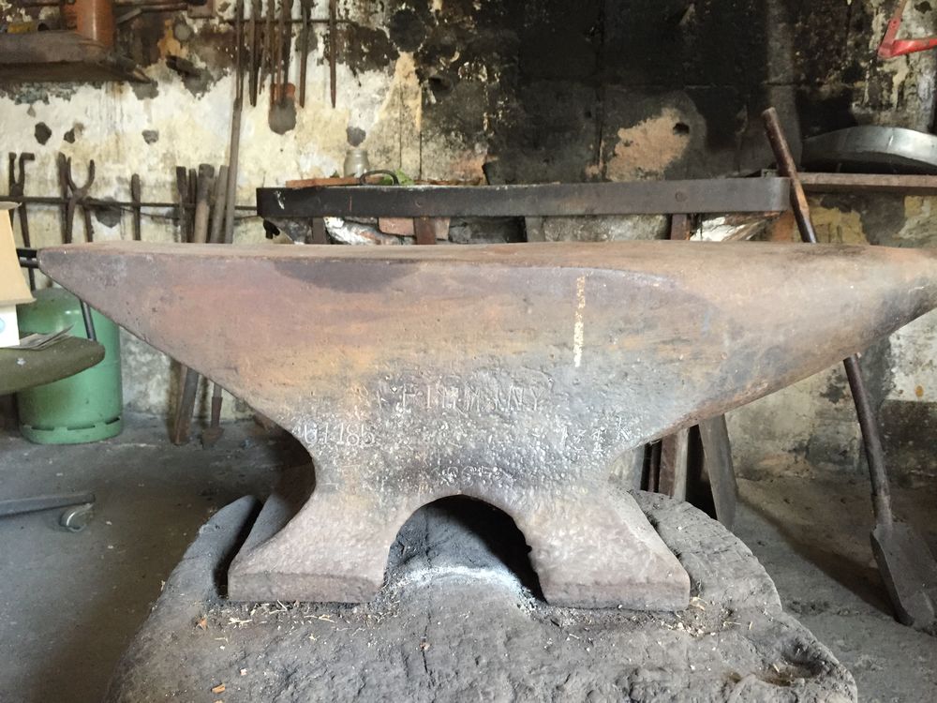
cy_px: 352
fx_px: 785
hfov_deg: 61.7
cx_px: 468
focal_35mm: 29
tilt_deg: -10.1
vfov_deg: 48.2
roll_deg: -1.1
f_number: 2.2
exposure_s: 1/33
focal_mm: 4.15
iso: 200
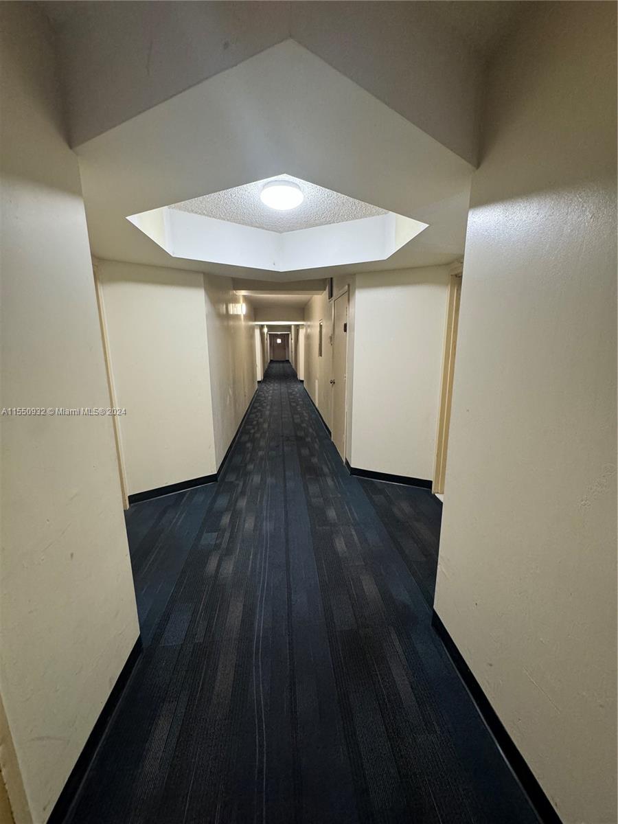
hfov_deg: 85.7
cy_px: 412
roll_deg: +0.1
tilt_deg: -11.7
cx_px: 309
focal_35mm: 14
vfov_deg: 102.1
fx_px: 333
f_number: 2.2
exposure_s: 1/60
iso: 320
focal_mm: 2.22
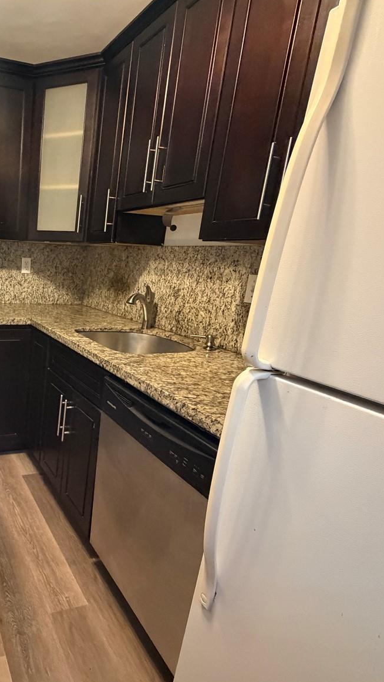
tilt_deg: -13.5
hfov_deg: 47.1
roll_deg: -2.9
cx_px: 24
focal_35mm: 21
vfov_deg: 83.8
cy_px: 347
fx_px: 380
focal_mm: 2.22
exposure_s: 1/60
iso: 800
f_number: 2.2
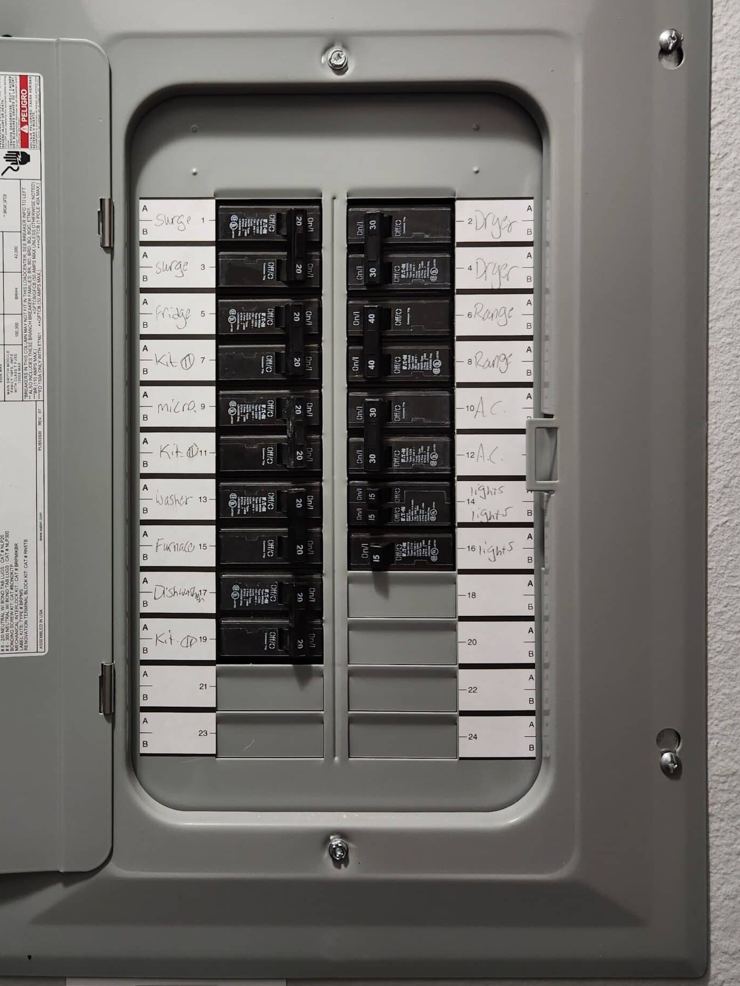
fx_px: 912
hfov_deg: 43.5
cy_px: 392
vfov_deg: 56.4
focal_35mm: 32
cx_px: 242
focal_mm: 5.4
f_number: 1.8
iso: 160
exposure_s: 1/120
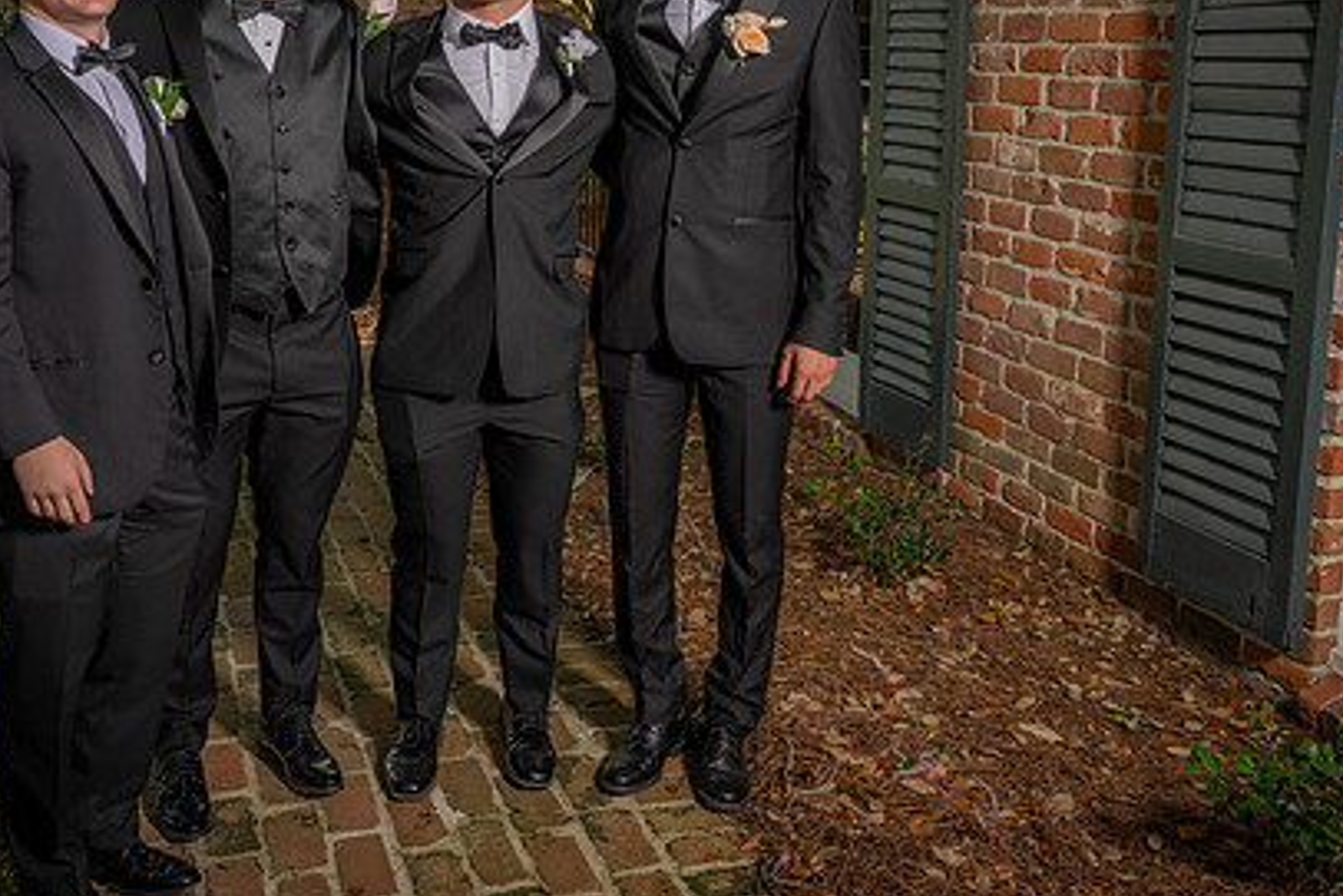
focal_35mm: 40
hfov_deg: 48.2
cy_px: 303
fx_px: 1493
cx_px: 549
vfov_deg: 33.2
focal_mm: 28
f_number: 5.6
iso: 100
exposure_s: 1/160
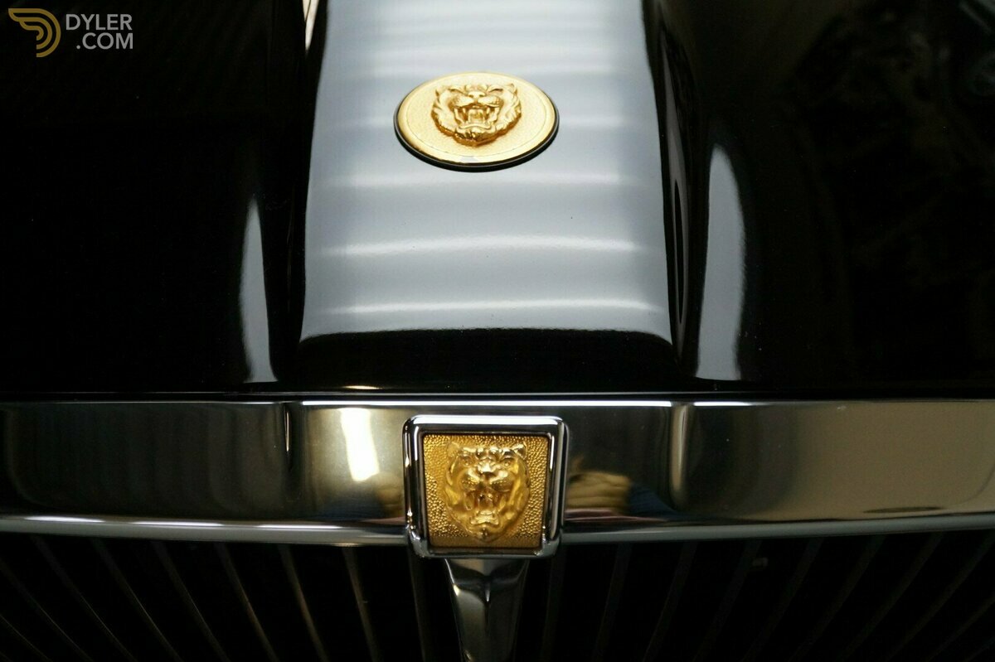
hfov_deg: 57.2
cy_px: 331
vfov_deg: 39.9
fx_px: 912
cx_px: 498
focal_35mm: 33
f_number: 4
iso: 1600
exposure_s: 1/160
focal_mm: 22
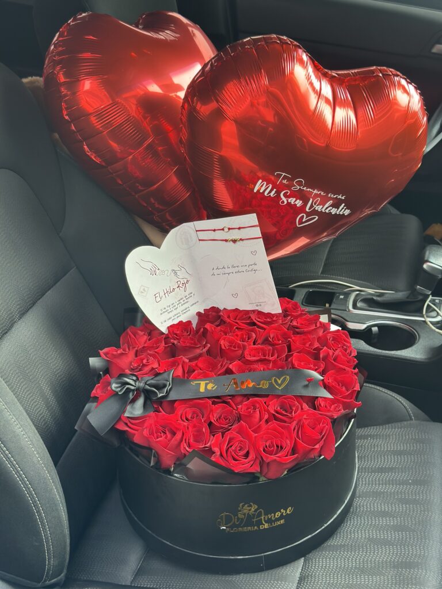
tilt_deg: -27.3
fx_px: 817
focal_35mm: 48
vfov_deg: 39.7
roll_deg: -4.7
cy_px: 294
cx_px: 221
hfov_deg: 30.3
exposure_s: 1/184
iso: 80
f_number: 1.78
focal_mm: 6.86
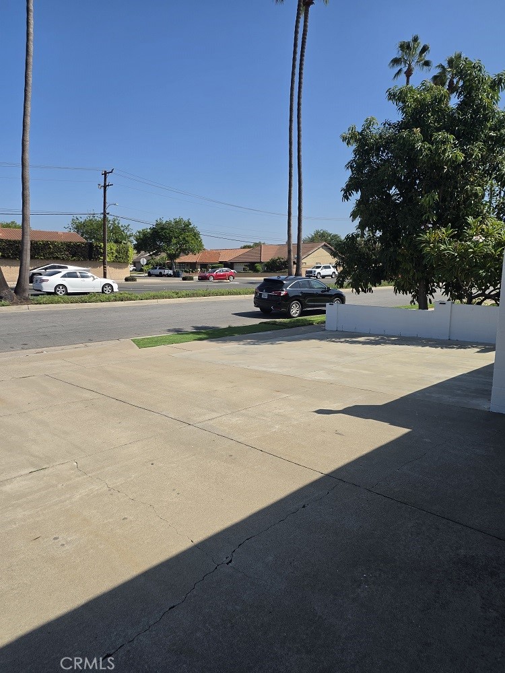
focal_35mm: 23
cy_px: 336
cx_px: 252
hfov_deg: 58.9
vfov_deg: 73.9
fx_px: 447
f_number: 1.7
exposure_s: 1/6571
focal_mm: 6.25
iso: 80
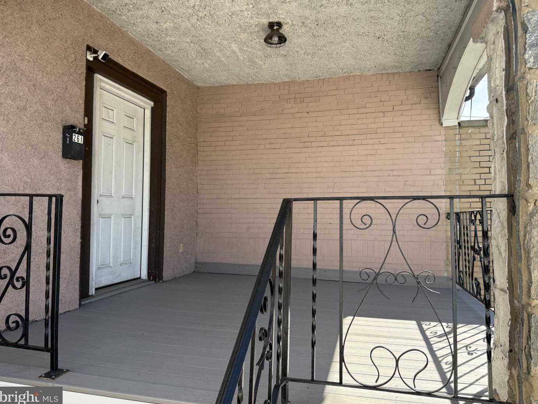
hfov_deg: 69.4
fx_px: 389
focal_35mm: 25
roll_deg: +0.4
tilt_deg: +2.4
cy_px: 199
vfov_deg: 54.9
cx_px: 274
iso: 100
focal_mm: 6.76
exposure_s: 1/1653
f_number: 1.78
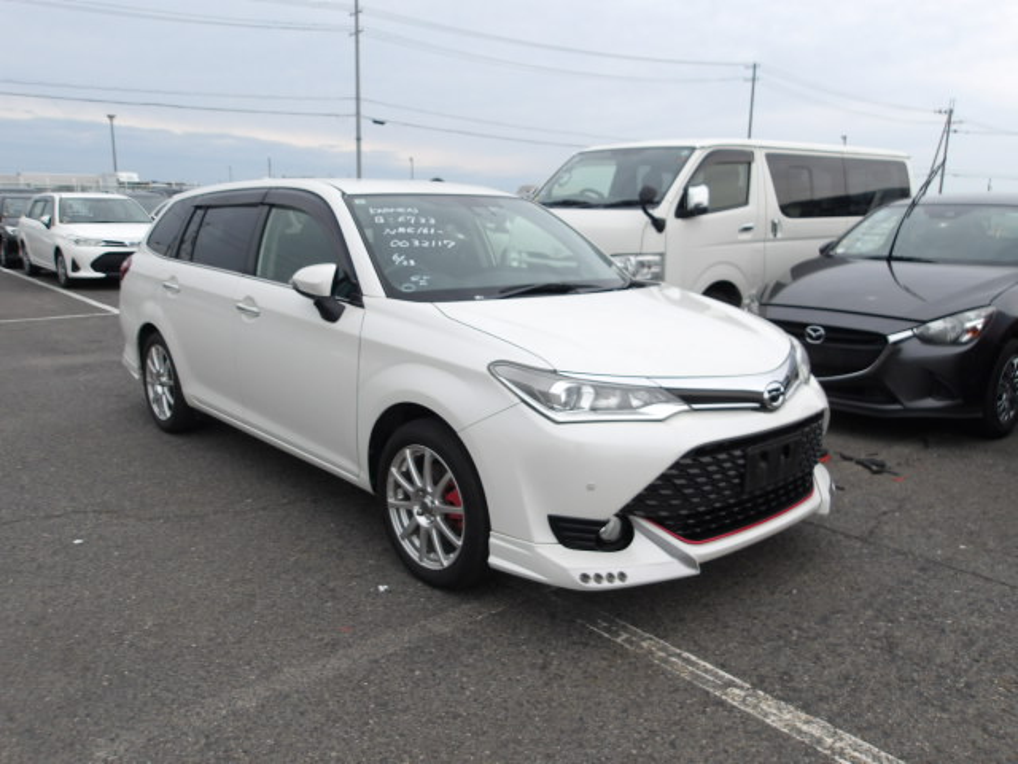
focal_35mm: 27
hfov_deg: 65.3
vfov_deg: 51.4
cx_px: 509
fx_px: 794
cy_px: 382
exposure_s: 1/60
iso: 100
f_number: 10.4
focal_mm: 4.9
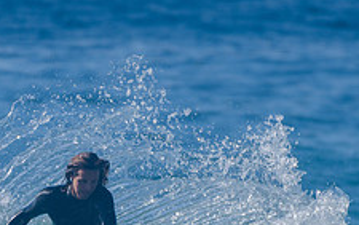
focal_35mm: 1609
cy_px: 307
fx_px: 15754
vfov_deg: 0.8
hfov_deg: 1.3
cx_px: 114
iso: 180
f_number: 5.6
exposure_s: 1/2000
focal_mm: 500
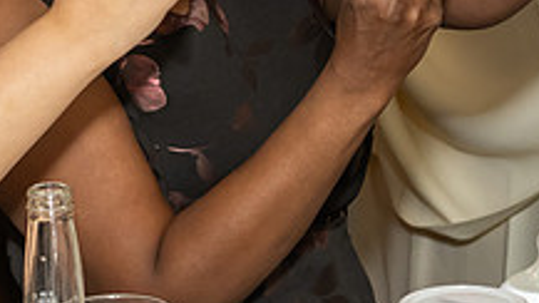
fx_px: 3087
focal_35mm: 216
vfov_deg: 5.6
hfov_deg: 9.9
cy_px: -34
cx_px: -1
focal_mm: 38
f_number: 7.1
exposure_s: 1/250
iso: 640
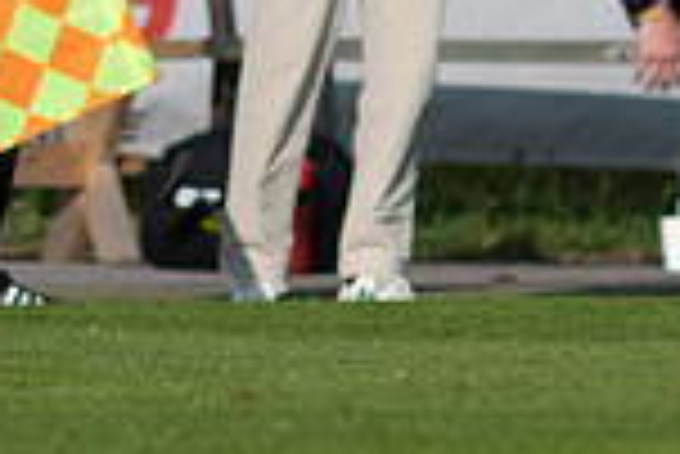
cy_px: -218
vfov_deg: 0.6
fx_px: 43448
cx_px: 1103
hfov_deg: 0.9
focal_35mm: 2298
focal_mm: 300
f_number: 3.2
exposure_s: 1/1600
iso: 100
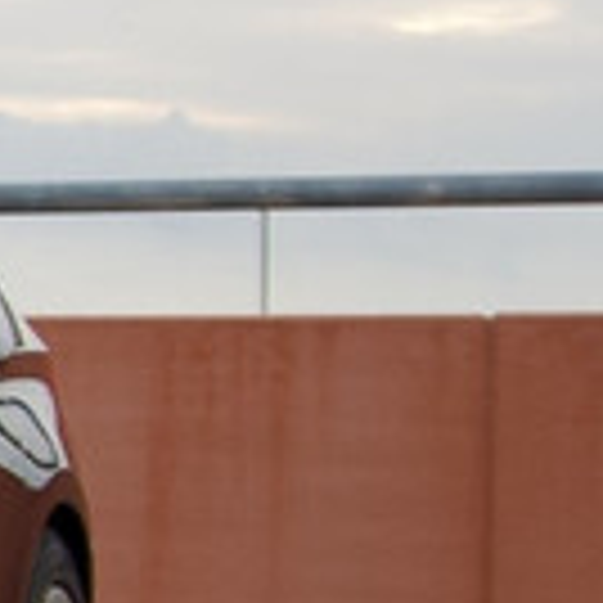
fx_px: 2838
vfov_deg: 11.9
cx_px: -1404
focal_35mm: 144
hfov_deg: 8.9
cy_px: -83
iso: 100
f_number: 3.5
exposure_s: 1/125
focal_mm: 16
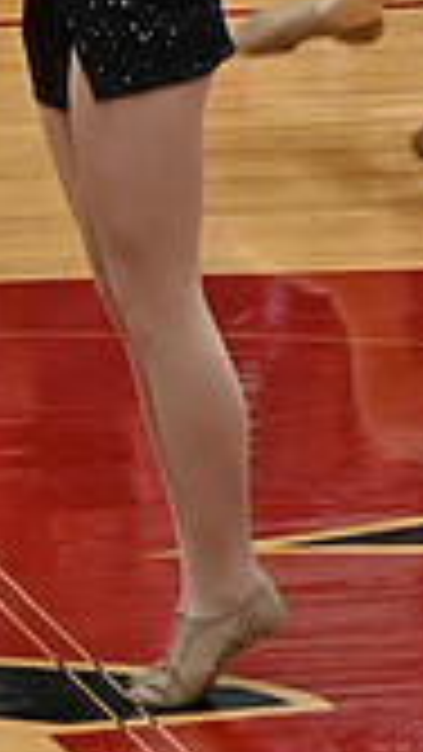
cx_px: 1292
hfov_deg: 1.8
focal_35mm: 655
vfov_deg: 3.3
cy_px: -29
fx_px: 13054
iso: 6400
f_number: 4
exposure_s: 1/400
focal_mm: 120
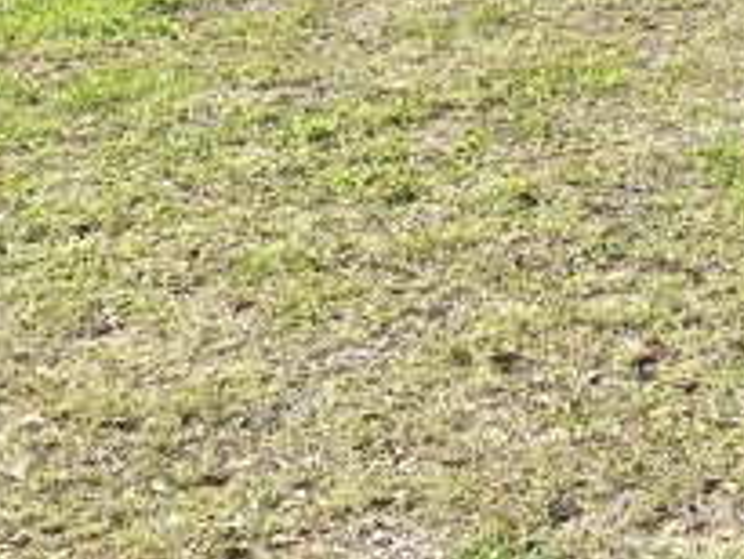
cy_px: -309
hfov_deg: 15.4
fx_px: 2473
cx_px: 1205
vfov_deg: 12.2
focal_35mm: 115
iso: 12
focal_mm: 6.3
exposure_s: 1/692
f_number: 1.7
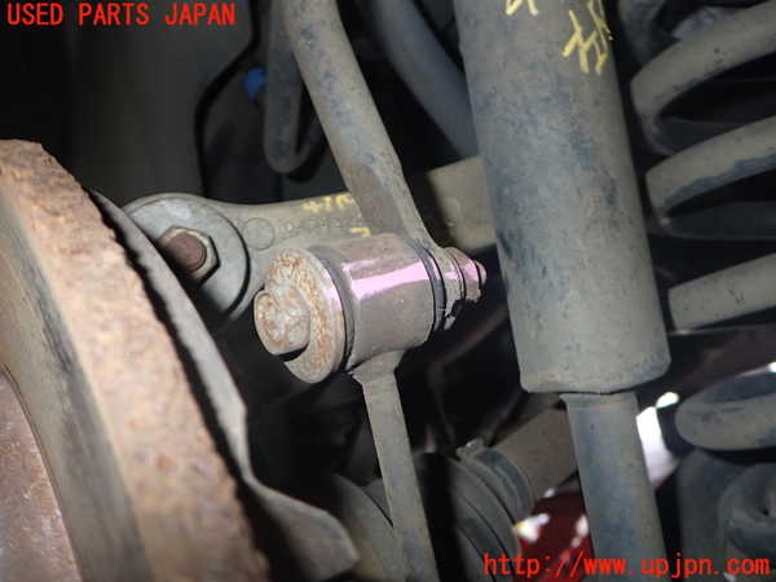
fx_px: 673
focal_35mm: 30
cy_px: 291
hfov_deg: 60.0
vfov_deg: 46.8
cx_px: 388
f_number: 6.3
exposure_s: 1/30
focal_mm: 5.4
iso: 200
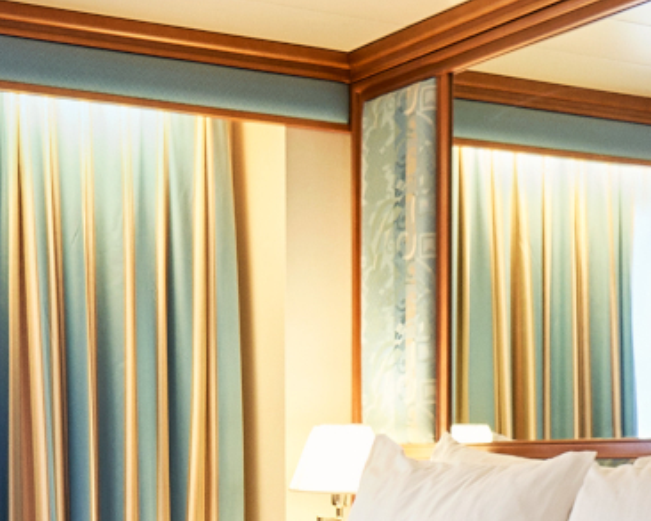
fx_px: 1484
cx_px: 324
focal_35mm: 77
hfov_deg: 24.7
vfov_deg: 19.2
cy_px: 553
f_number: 6.3
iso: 100
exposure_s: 1/2
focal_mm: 10
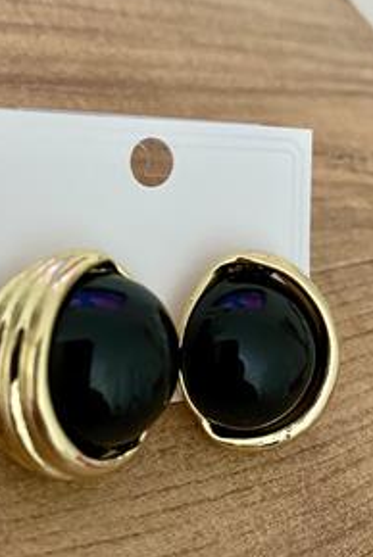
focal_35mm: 37
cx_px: 104
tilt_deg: -49.1
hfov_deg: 35.4
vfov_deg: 51.8
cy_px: 283
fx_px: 574
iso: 500
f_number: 1.8
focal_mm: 4.25
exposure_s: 1/25
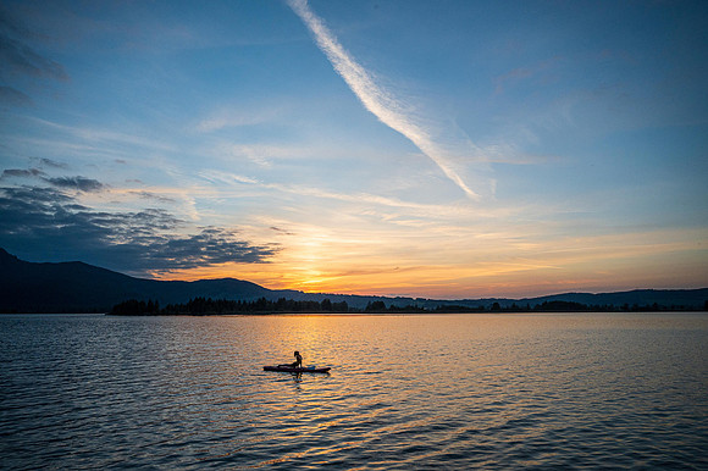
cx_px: 354
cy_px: 236
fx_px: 472
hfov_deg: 73.8
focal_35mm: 24
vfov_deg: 53.1
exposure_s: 1/4000
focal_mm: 24
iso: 1000
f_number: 4
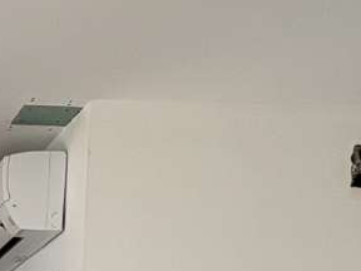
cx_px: -202
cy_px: 523
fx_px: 761
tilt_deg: -5.0
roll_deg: -0.4
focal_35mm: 73
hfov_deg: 21.6
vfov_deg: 16.2
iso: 64
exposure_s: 1/501
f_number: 2.2
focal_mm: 2.22
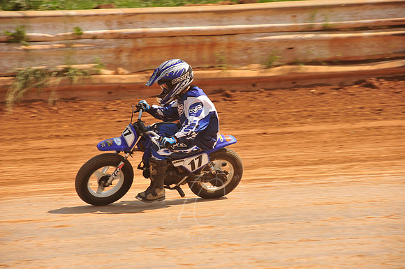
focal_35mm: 200
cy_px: 134
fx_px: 2249
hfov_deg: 10.3
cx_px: 202
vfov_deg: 6.9
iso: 200
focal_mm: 200
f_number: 9
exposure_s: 1/400
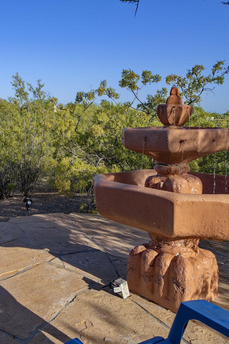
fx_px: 324
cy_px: 167
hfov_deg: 35.7
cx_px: 9
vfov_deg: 55.8
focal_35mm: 34
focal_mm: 22
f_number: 13
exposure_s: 1/80
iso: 100
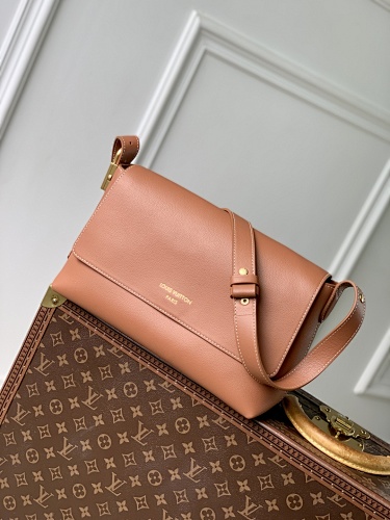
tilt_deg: -12.9
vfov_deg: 36.8
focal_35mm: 52
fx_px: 781
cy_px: 260
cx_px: 195
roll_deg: -26.9
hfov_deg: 28.0
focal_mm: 6
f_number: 2.4
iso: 32
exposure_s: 1/122
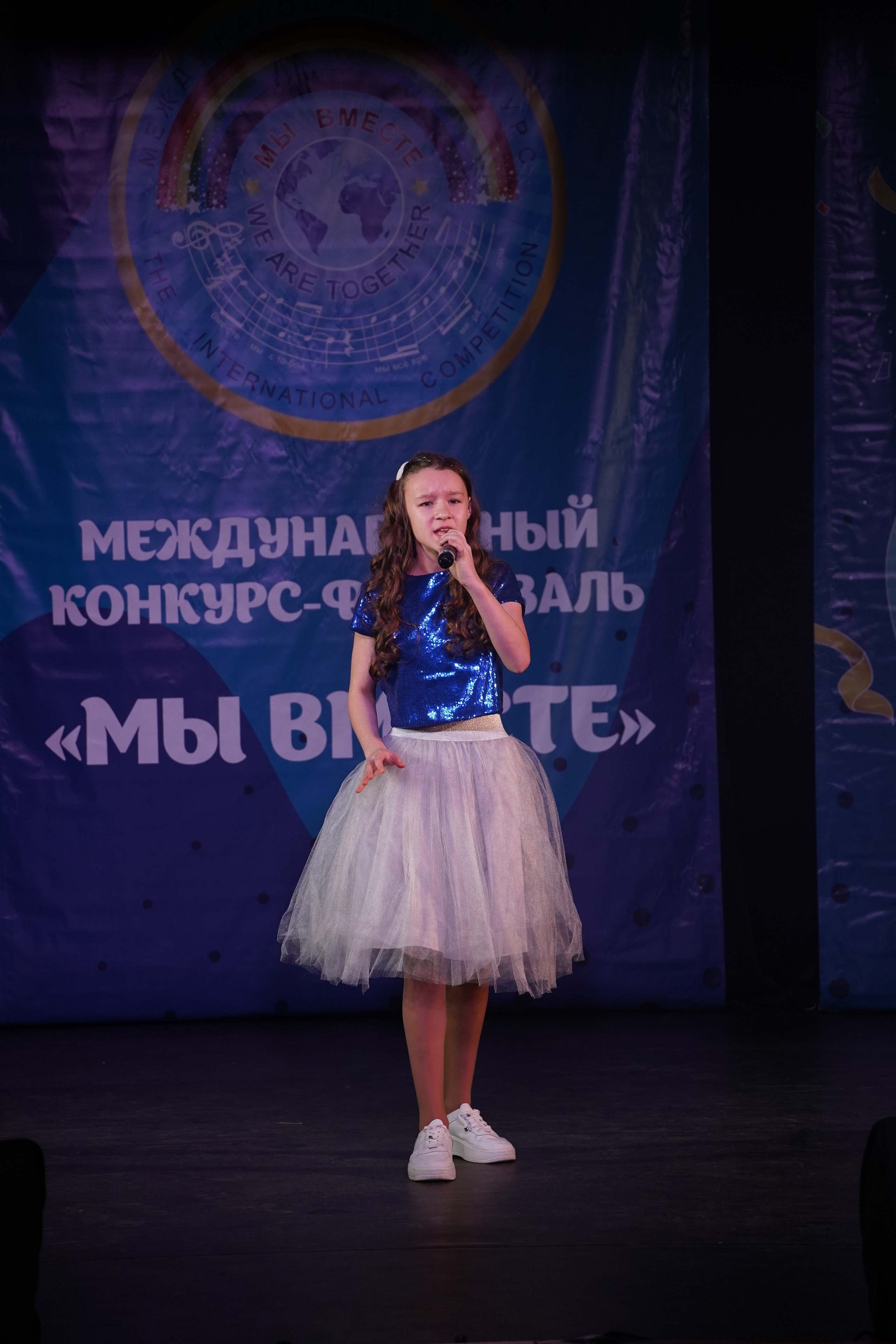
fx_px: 6085
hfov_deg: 8.4
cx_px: 448
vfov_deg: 12.6
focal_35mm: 163
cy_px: 672
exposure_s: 1/250
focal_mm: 163
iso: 1600
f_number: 5.6
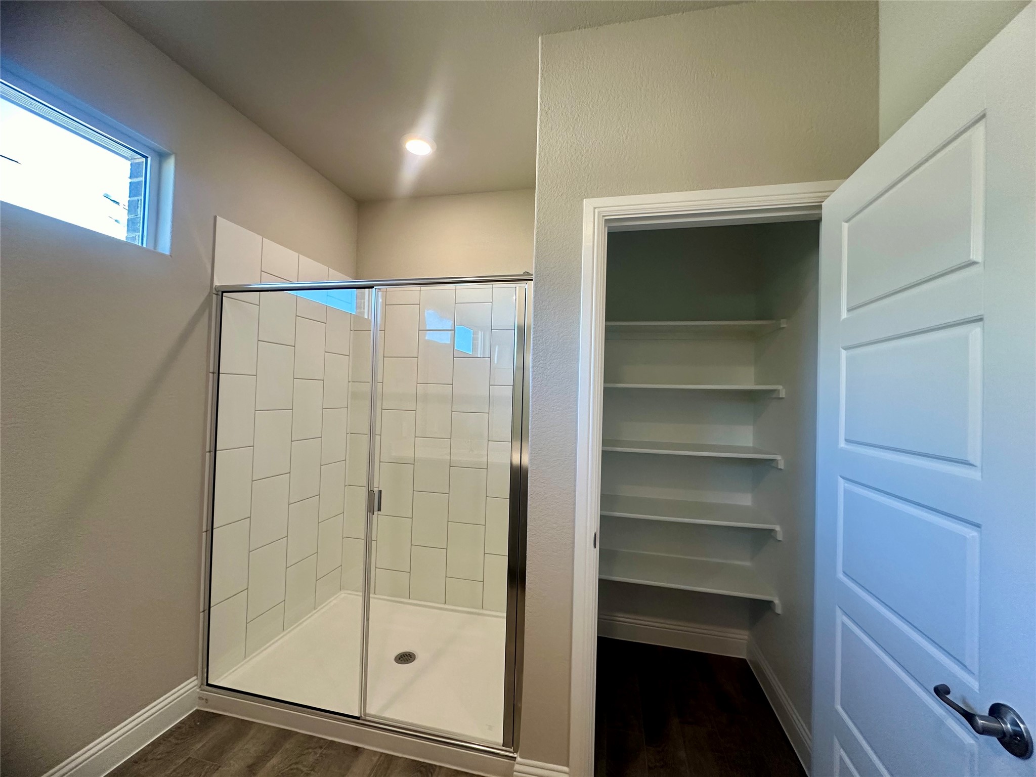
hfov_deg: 102.1
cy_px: 388
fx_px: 419
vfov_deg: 85.7
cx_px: 518
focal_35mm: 14
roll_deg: -2.4
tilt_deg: +1.9
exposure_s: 1/120
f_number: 2.2
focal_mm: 2.22
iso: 200
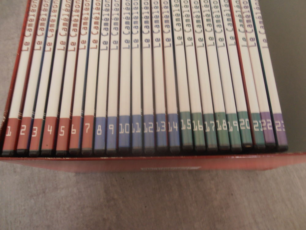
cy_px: 115
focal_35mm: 24
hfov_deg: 71.6
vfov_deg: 56.8
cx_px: 153
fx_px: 212
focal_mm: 4.2
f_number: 3
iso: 125
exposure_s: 1/5
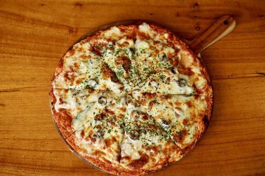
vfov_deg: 27.0
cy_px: 88
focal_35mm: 50
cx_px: 132
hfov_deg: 39.6
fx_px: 368
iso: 250
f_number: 2.8
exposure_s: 1/125
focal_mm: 50
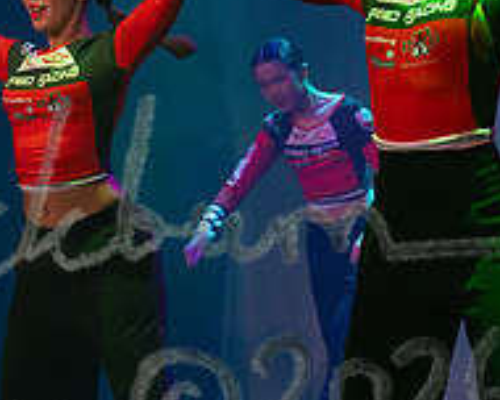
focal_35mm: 270
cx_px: -152
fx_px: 3995
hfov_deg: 7.1
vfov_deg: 5.7
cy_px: 129
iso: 5000
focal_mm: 81
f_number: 4
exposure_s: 1/500
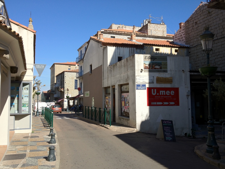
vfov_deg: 40.7
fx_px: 227
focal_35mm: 35
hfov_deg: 52.6
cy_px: 84
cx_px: 112
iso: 64
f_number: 2.4
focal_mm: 4.28
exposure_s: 1/1623
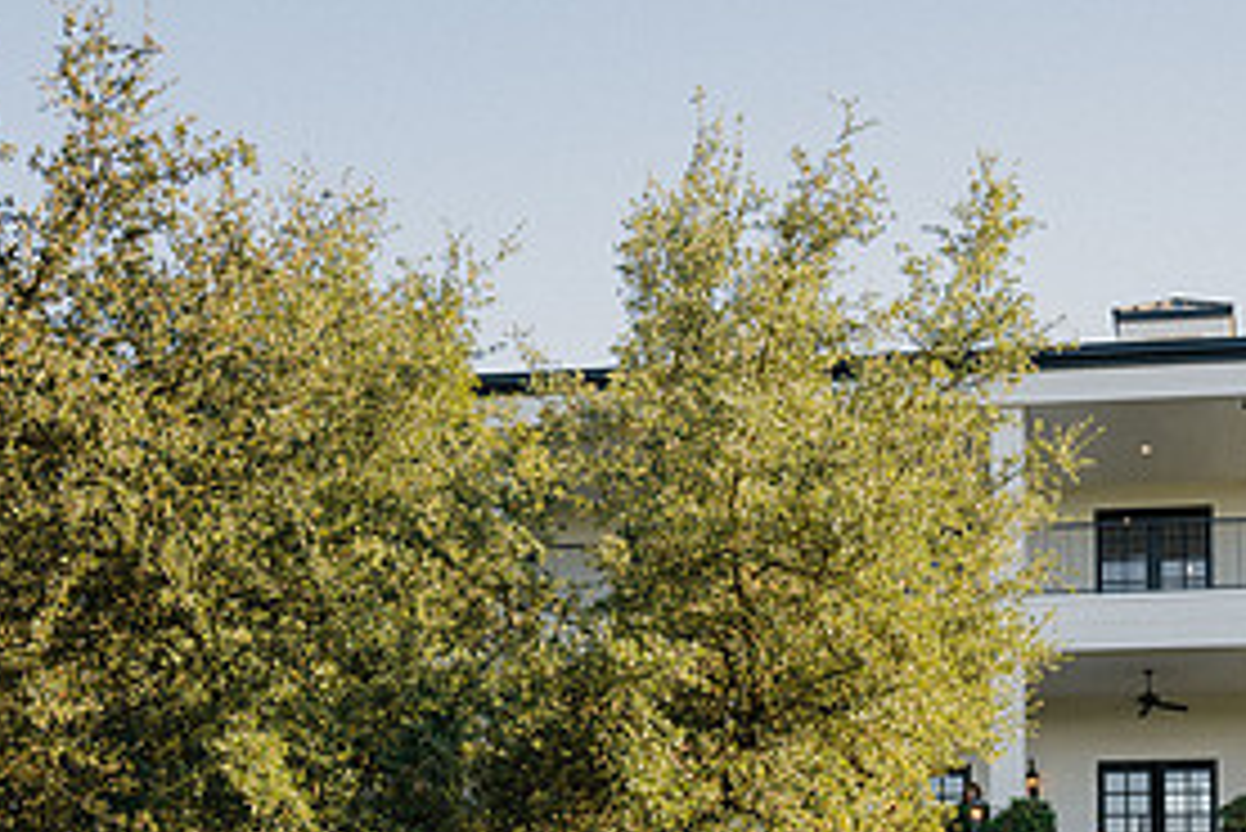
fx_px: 2320
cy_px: 848
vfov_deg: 19.7
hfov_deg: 29.6
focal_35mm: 67
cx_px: 945
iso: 200
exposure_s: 1/1600
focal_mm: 32
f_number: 2.8
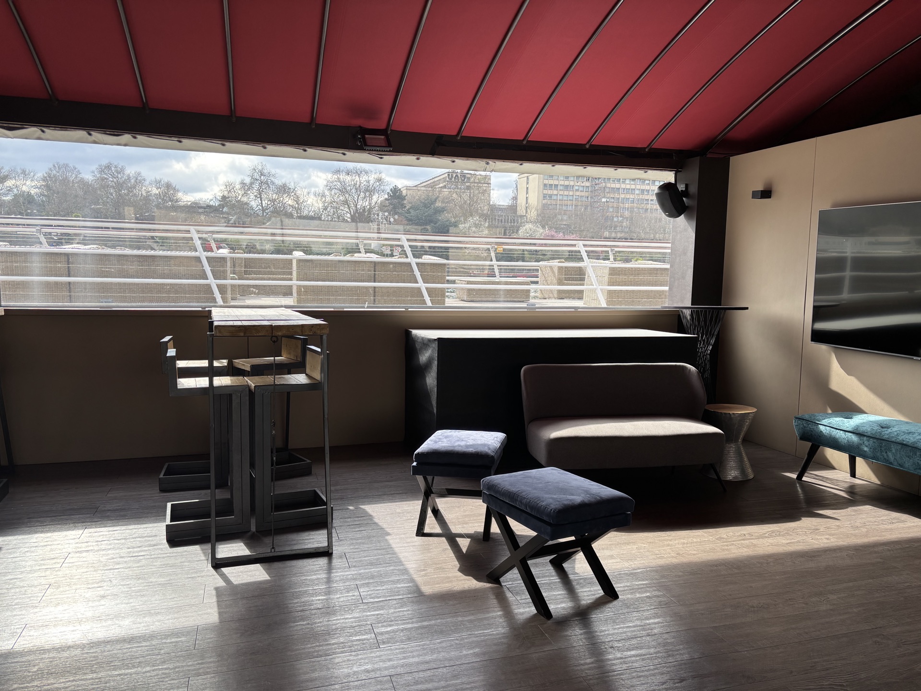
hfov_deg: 67.3
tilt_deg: -6.7
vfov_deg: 53.1
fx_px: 692
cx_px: 460
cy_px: 346
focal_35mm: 26
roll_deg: -1.7
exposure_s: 1/711
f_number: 1.6
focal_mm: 5.96
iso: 50
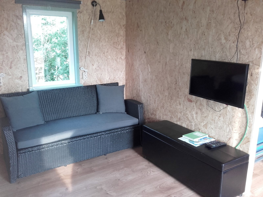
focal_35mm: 31
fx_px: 236
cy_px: 98
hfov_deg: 58.4
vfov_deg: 45.4
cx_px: 132
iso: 120
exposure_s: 1/25
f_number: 2.2
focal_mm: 3.31
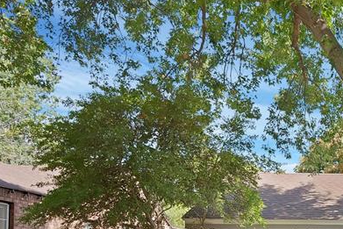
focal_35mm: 55
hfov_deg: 31.0
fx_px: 524
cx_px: 404
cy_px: 250
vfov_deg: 23.2
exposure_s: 1/80
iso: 640
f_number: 8
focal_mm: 21
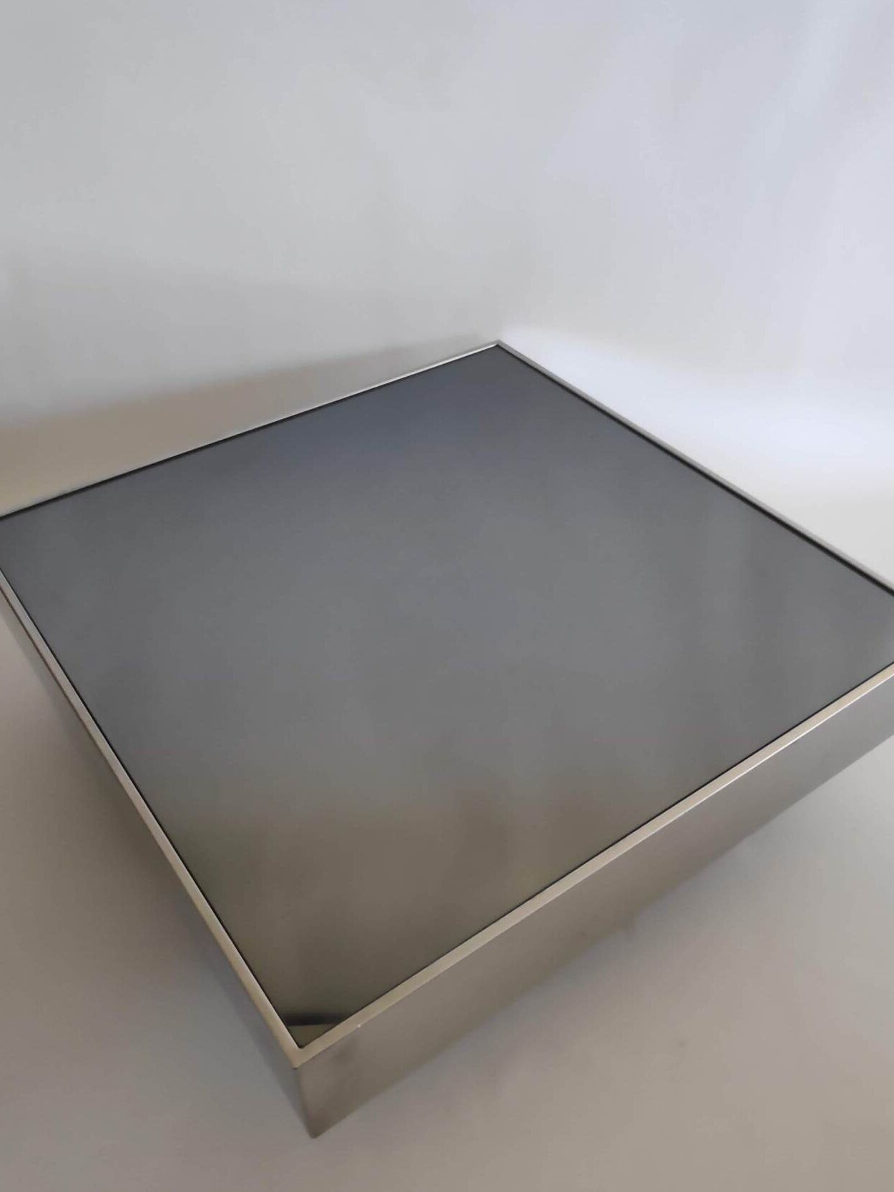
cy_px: 646
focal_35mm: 24
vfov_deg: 71.5
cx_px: 463
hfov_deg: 56.8
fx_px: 827
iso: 449
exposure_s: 1/100
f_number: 1.9
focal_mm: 3.94
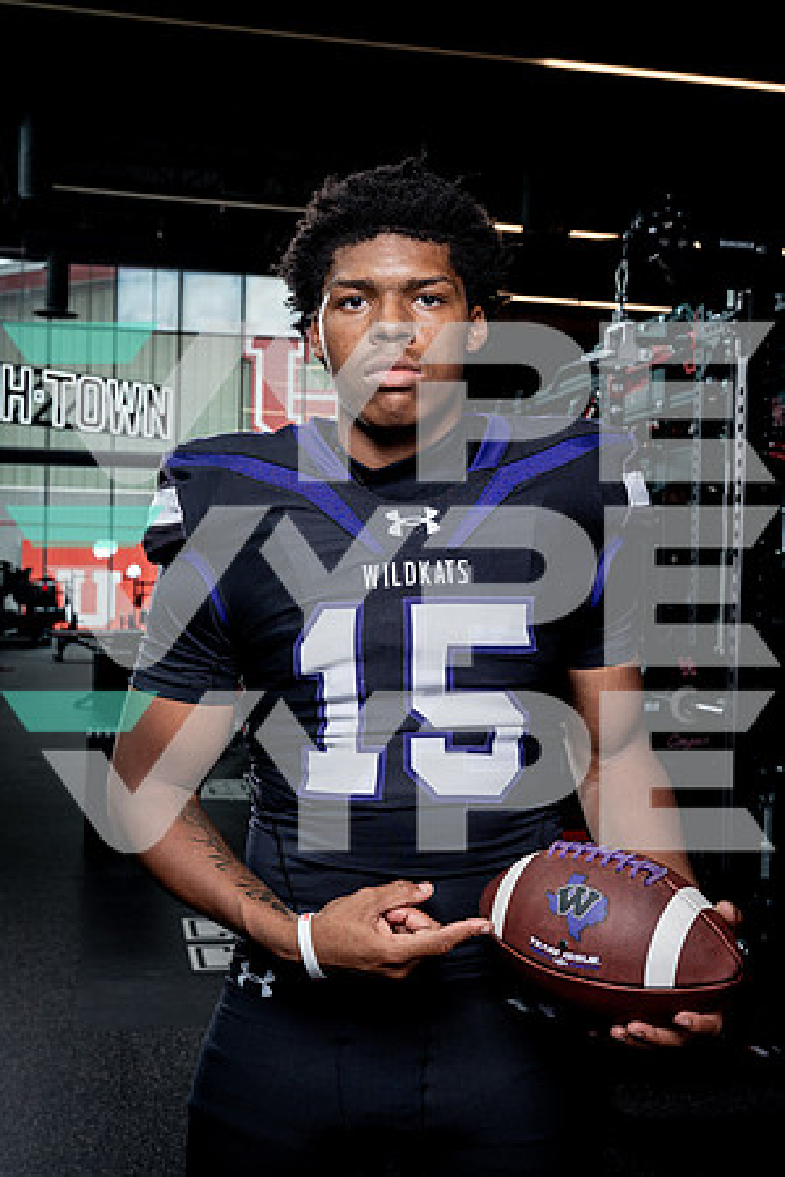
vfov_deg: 43.6
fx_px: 1472
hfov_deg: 29.9
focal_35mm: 45
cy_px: 588
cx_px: 392
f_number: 8
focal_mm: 45
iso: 640
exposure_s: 1/250
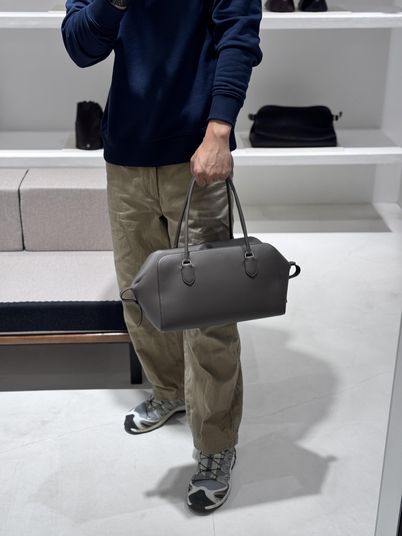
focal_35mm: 48
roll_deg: -0.3
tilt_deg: -24.8
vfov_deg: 39.7
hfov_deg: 30.3
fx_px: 743
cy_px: 268
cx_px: 201
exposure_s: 1/170
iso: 80
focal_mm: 6.76
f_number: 1.78
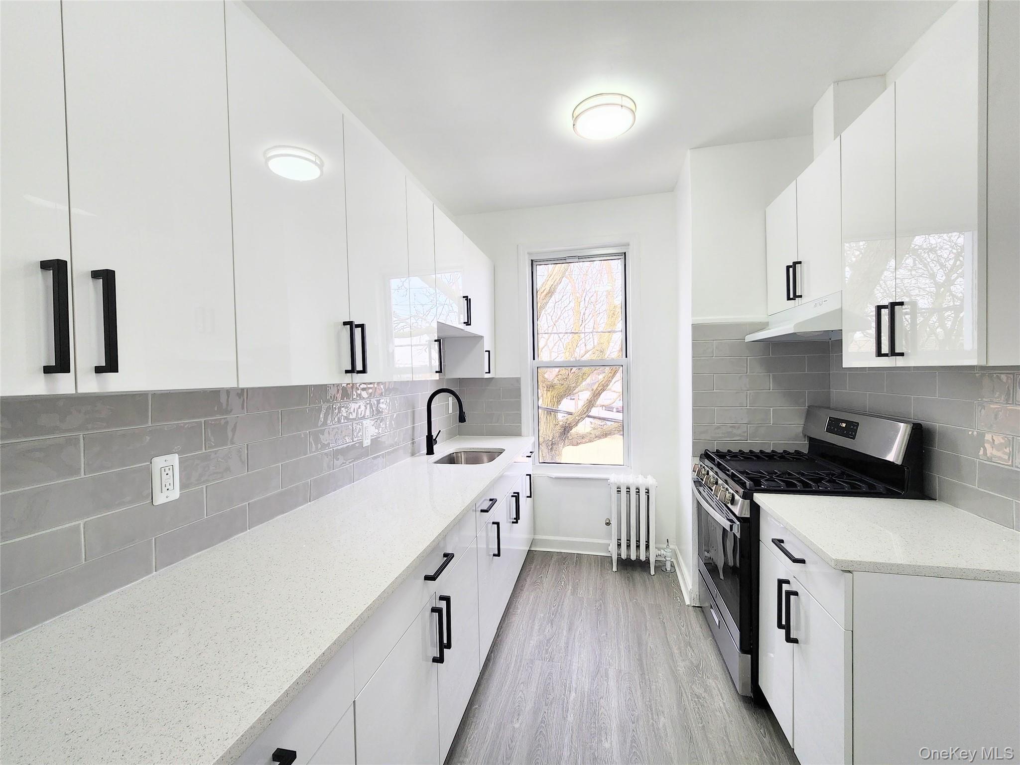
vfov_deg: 89.9
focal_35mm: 13
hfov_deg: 106.2
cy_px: 382
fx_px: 383
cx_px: 510
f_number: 2.2
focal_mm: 2.2
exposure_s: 1/120
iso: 100
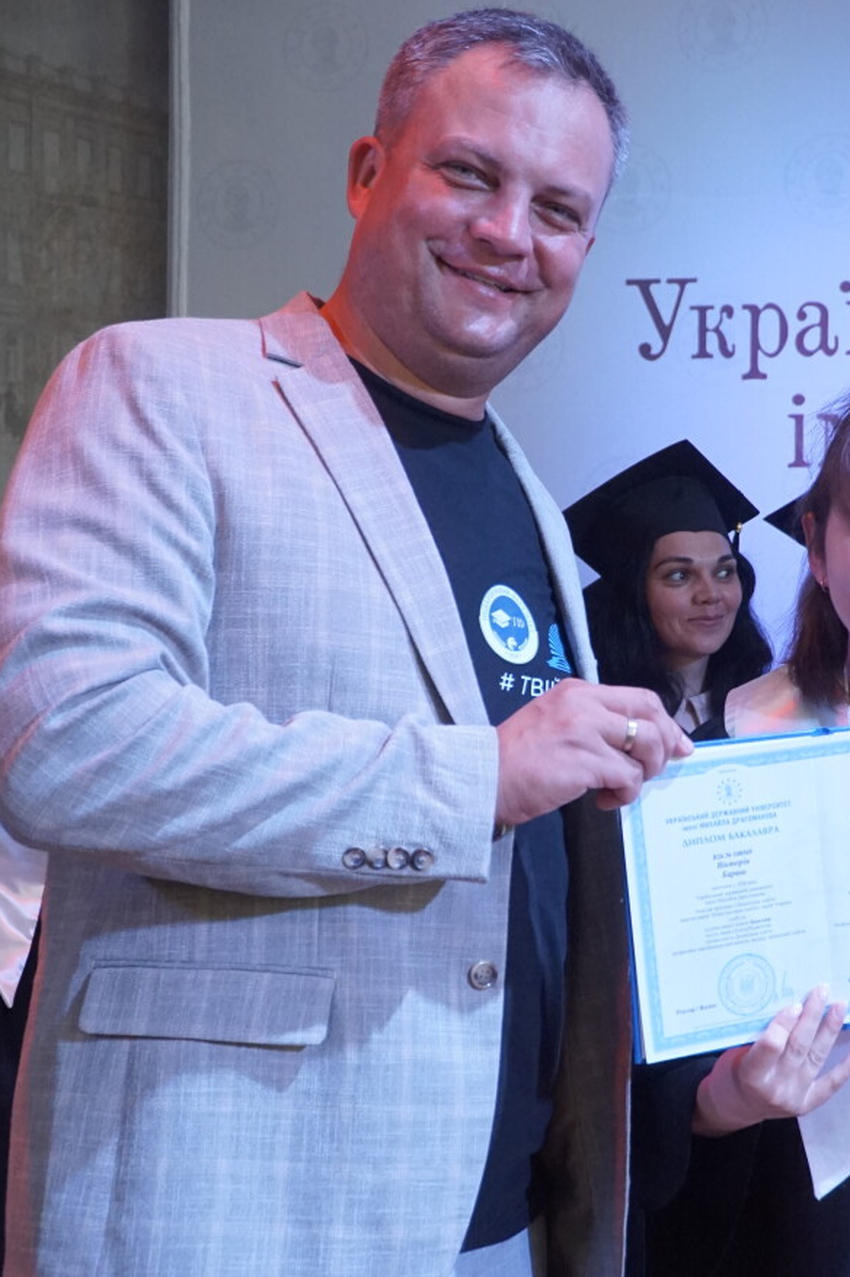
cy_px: 748
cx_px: 611
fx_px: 1940
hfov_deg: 24.5
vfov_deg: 36.3
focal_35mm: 55
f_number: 4.5
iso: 1600
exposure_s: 1/160
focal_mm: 25
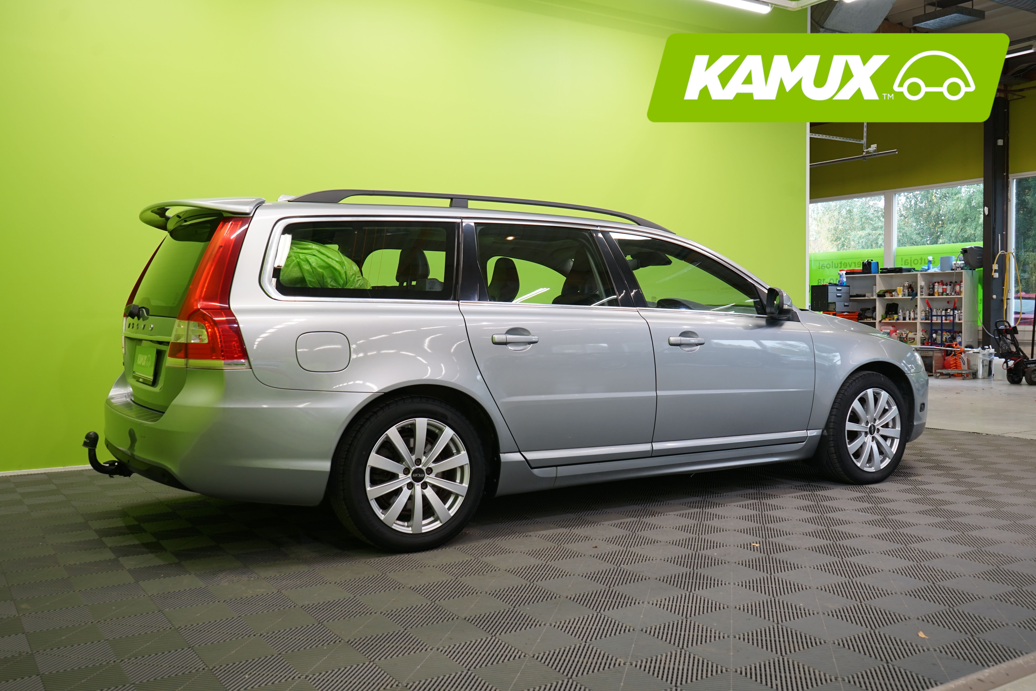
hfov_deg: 58.7
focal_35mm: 32
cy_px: 346
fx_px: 921
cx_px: 518
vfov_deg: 41.1
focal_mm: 32
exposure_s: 1/20
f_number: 5.6
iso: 400
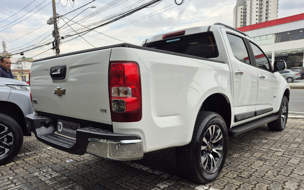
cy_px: 113
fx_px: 207
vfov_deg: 49.0
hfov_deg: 72.5
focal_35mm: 25
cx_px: 153
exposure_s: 1/384
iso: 25
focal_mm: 5.4
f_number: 1.8
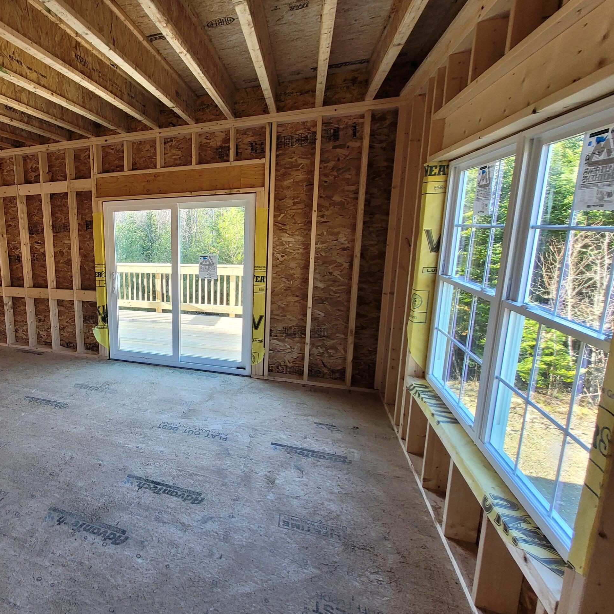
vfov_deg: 80.7
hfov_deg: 73.9
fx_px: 361
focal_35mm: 18
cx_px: 141
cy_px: 293
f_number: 2.2
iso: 80
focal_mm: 1.74
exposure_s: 1/60
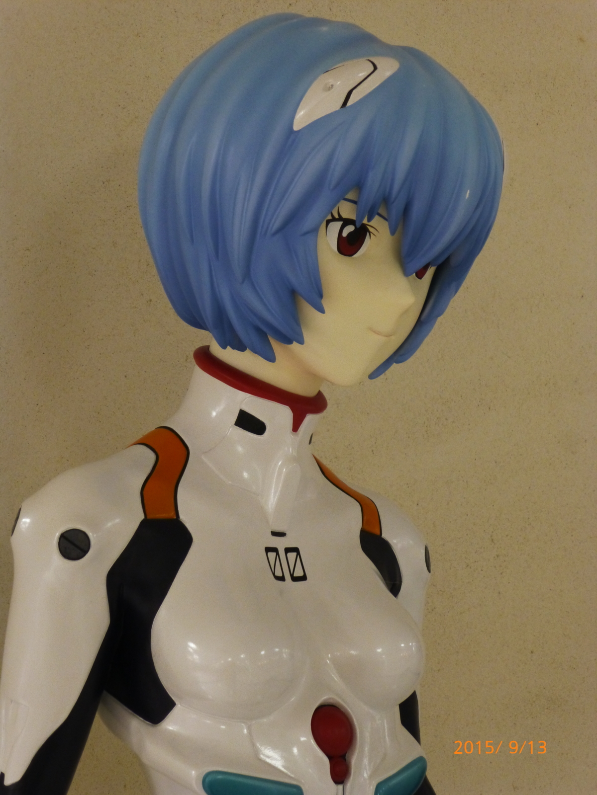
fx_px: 1817
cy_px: 398
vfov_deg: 24.7
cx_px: 298
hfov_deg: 18.7
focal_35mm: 79
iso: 400
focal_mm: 14.2
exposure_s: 1/25
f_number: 5.1
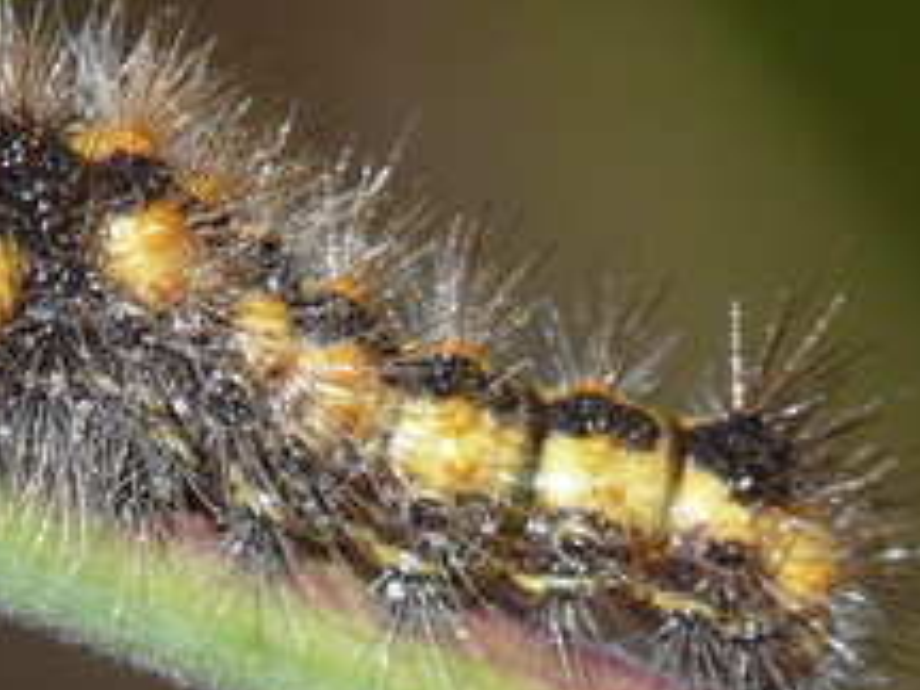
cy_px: 507
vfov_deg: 0.9
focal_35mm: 1659
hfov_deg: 1.2
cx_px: 126
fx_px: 44092
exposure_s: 1/640
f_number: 11
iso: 100
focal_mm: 88.8
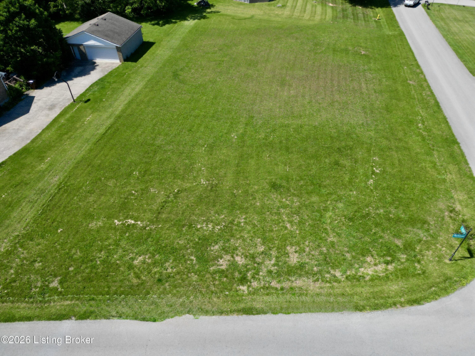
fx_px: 329
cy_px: 178
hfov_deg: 71.6
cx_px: 238
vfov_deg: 56.8
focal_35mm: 24
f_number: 1.7
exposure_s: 1/2000
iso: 100
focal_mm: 6.72
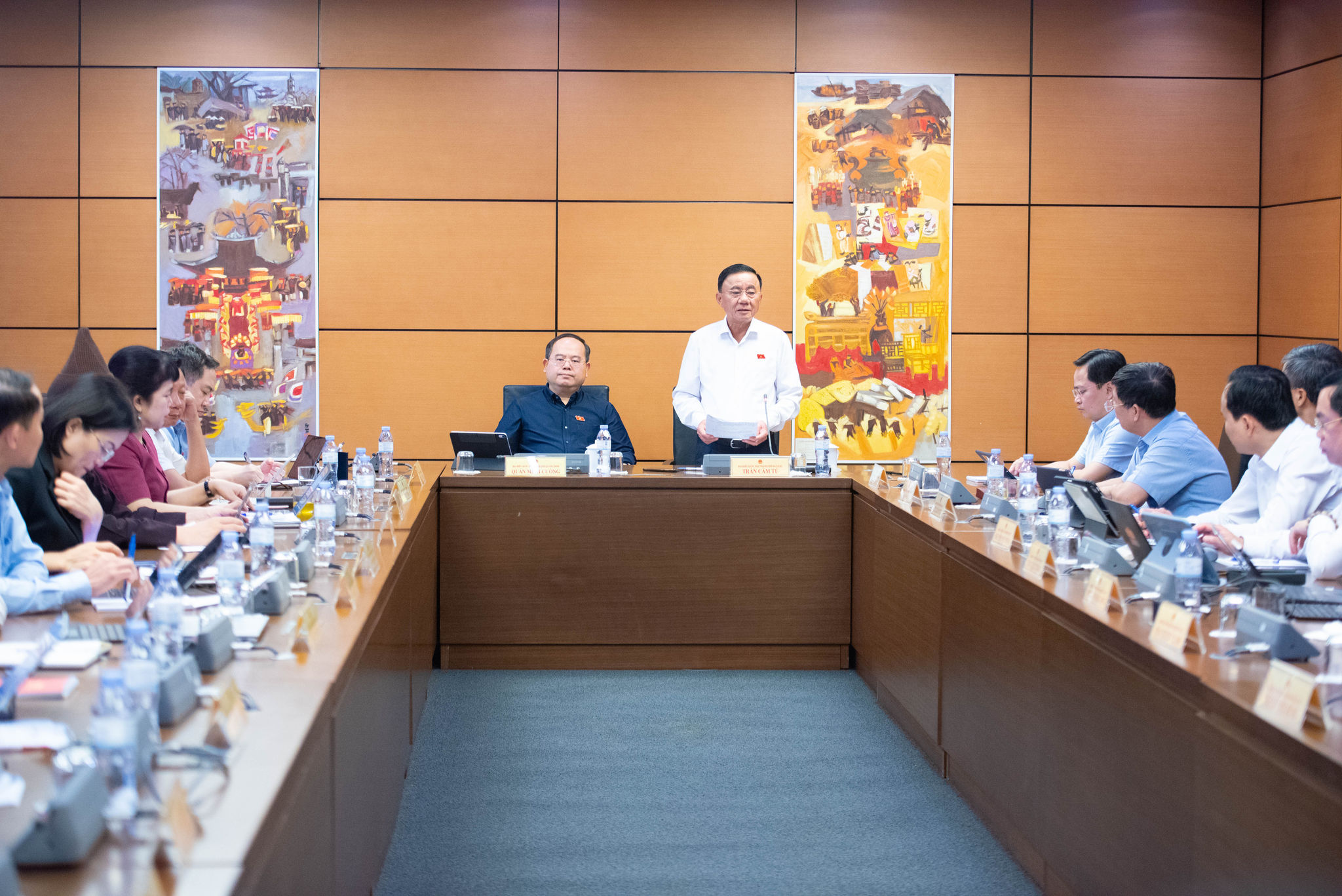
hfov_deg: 28.8
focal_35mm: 70
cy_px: 448
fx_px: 2610
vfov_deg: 19.5
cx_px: 671
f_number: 2.8
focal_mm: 70
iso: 2500
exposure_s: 1/320
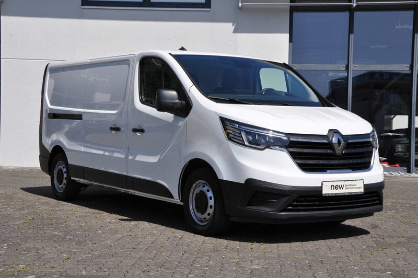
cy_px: 139
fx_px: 696
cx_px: 209
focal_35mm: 60
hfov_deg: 33.4
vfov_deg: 22.6
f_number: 10
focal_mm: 40
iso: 200
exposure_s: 1/400
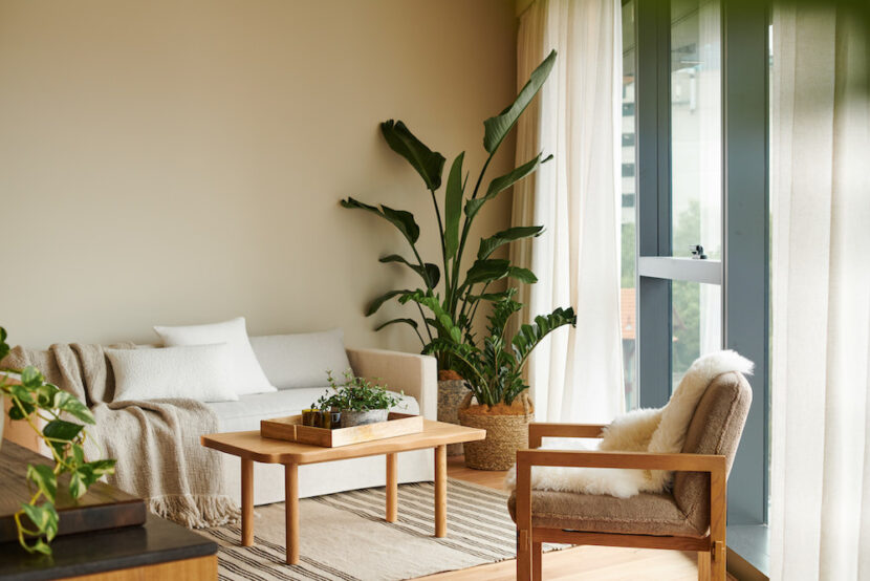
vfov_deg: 27.0
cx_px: 435
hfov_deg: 39.6
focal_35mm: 50
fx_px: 1209
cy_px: 290
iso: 400
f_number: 5
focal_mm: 50
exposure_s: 1/50
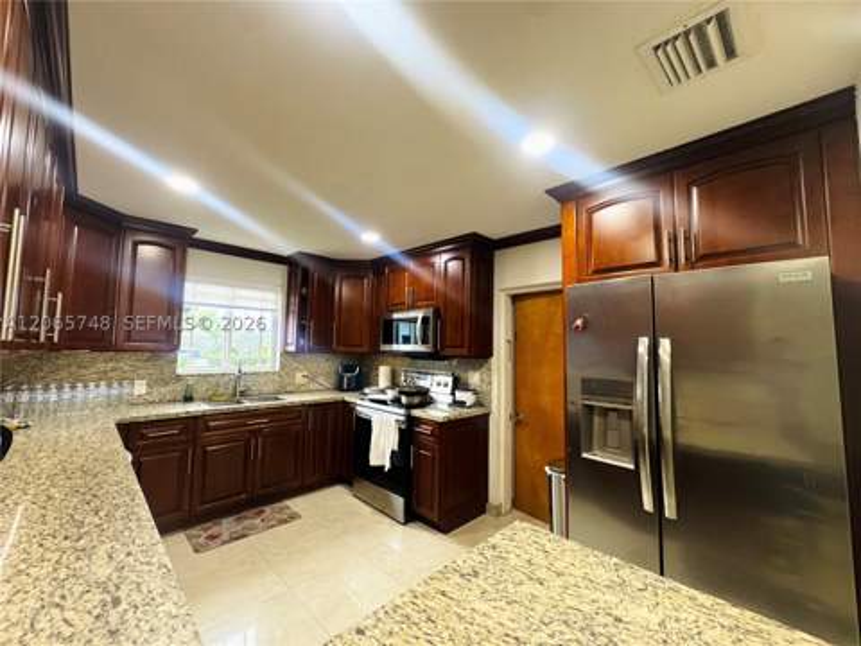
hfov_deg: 102.1
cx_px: 430
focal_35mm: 14
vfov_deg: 85.7
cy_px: 323
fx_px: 348
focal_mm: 2.22
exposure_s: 1/60
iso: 320
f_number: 2.2
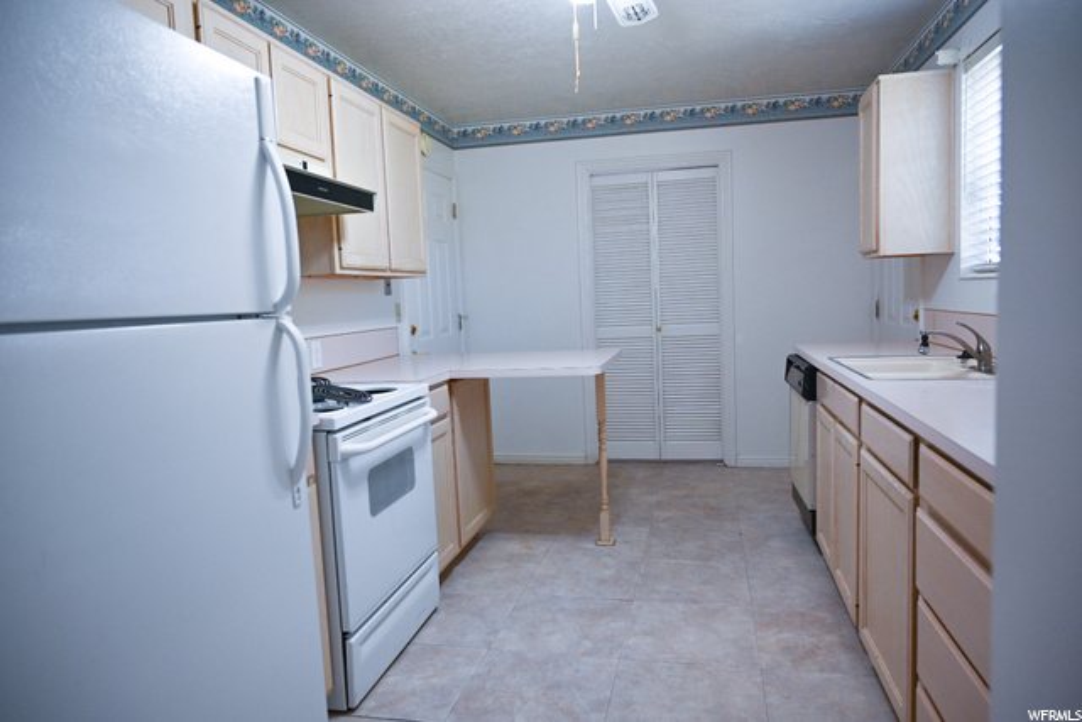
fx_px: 721
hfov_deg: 73.7
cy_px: 361
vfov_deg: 53.2
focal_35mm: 24
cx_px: 541
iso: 720
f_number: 4
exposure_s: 1/125
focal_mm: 24
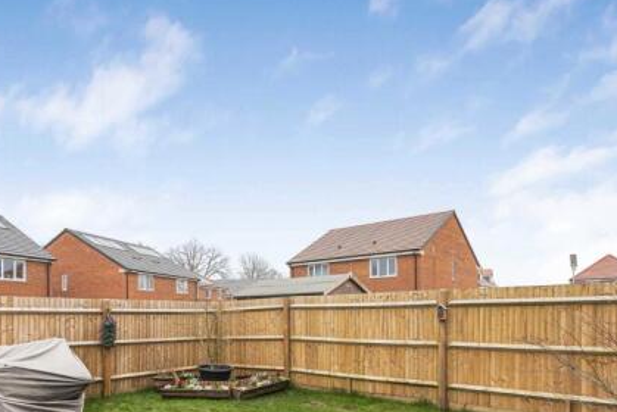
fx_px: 429
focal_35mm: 25
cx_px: 298
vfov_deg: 49.1
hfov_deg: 71.5
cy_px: 314
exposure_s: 1/125
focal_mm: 16
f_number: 8
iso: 640
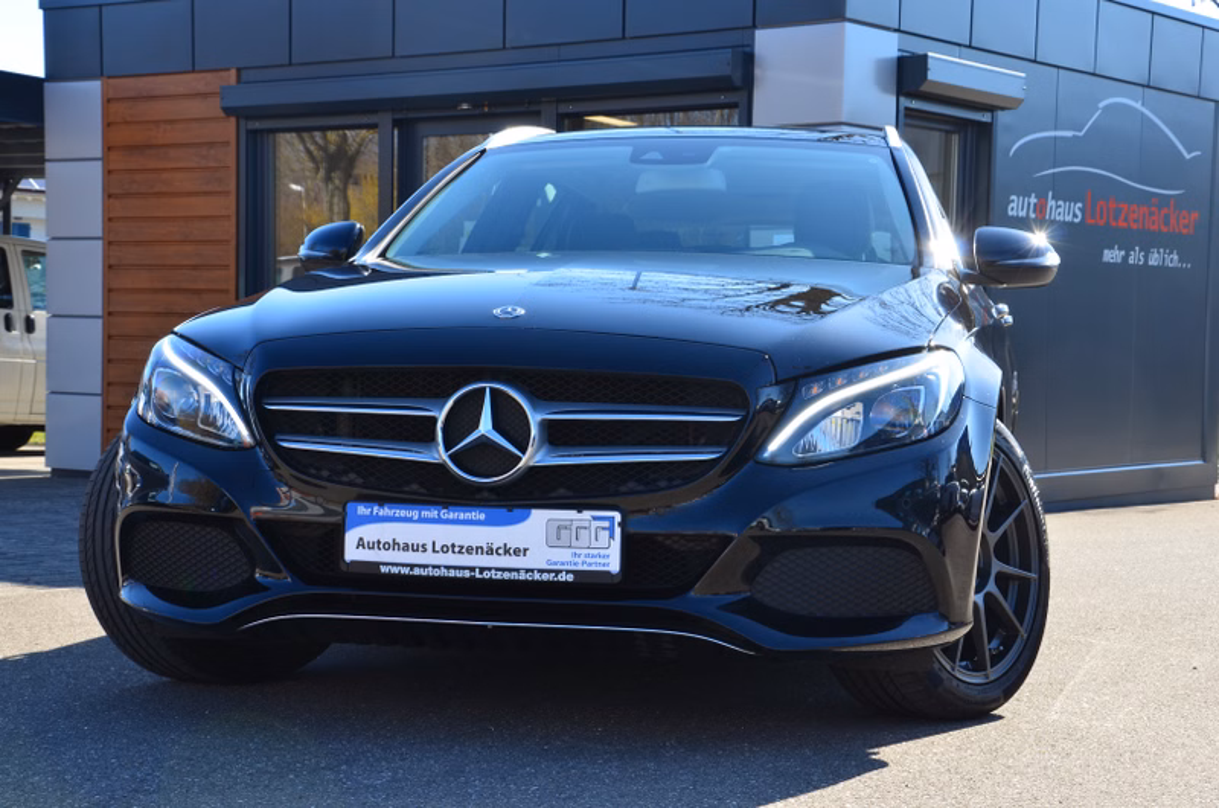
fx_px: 2129
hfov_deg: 32.0
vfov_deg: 21.5
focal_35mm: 63
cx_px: 610
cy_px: 404
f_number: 11
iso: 200
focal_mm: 42
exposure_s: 1/100
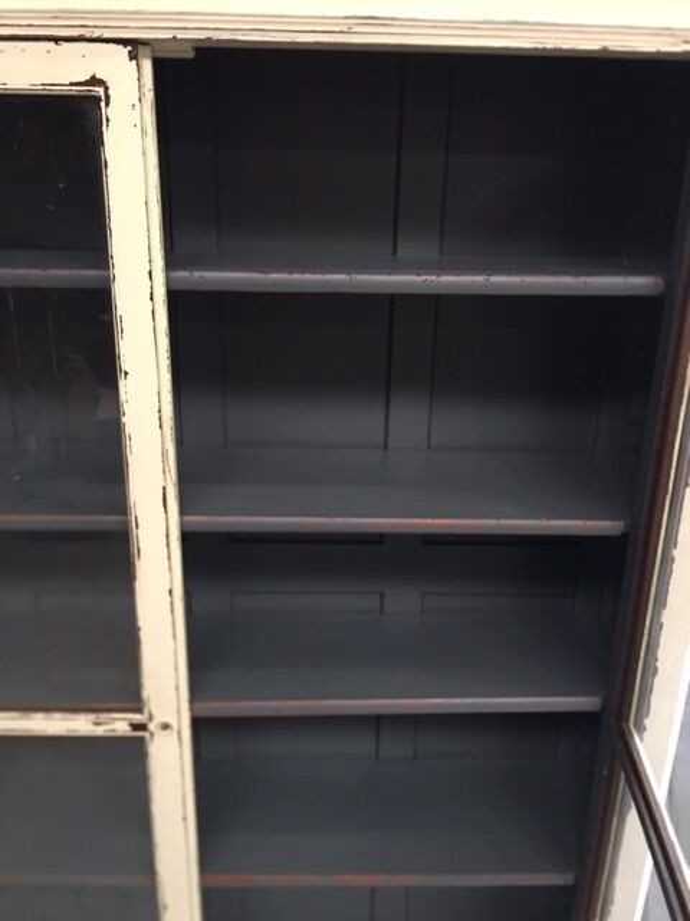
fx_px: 771
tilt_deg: -18.4
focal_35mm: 29
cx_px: 345
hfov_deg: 48.2
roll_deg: -2.2
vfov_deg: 61.7
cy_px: 460
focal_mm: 4.15
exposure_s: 1/8
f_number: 2.2
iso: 100
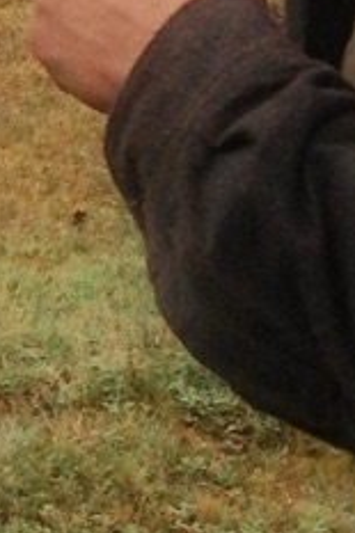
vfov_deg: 14.9
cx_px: 599
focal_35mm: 125
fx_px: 1852
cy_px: -329
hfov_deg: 10.4
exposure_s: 1/2160
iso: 50
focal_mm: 4.28
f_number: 2.4
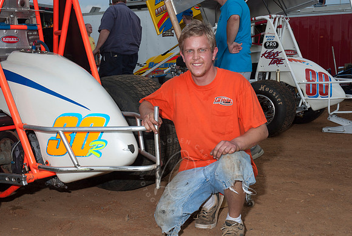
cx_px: 176
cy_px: 118
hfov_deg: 37.8
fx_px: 514
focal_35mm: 52
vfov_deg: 25.8
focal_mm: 35
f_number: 7.1
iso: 100
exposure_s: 1/250
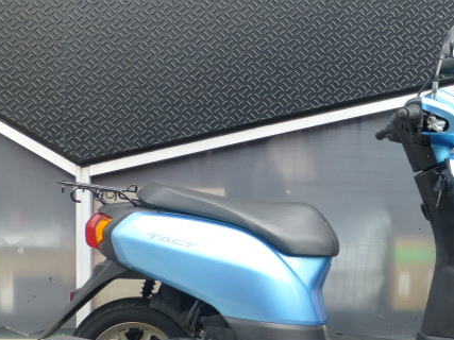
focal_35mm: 51
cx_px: 325
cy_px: 228
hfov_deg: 36.8
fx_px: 669
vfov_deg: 28.4
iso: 100
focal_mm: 6.1
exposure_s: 1/125
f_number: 3.7
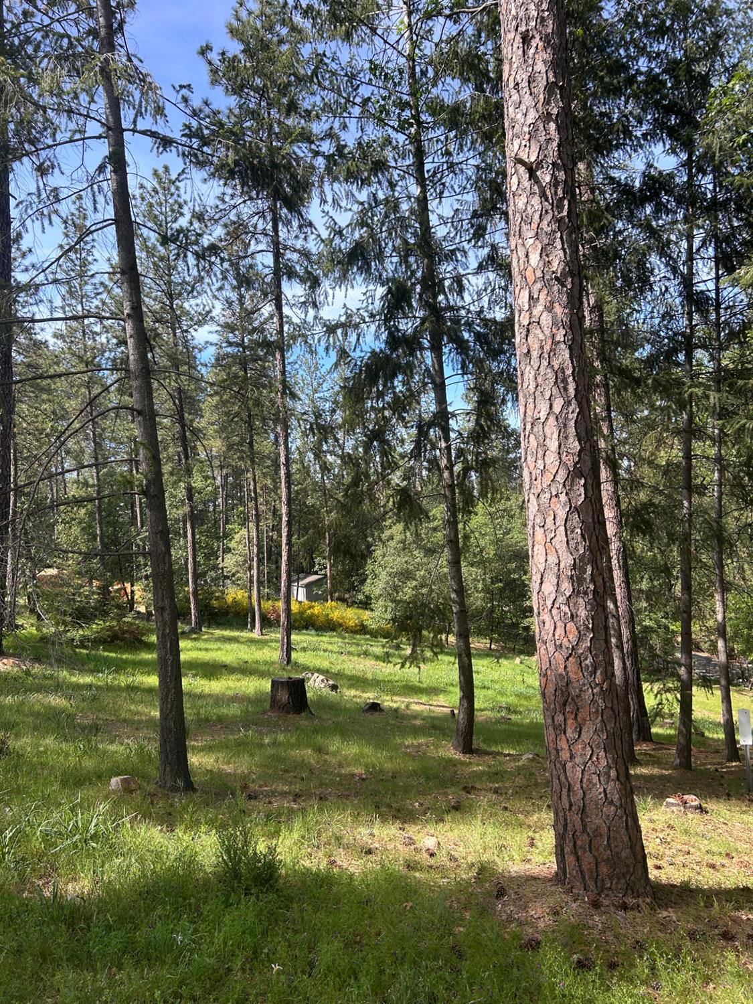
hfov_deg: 53.1
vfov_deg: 67.3
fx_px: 754
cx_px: 376
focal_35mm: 26
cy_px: 502
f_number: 1.5
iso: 50
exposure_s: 1/1135
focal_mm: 5.7
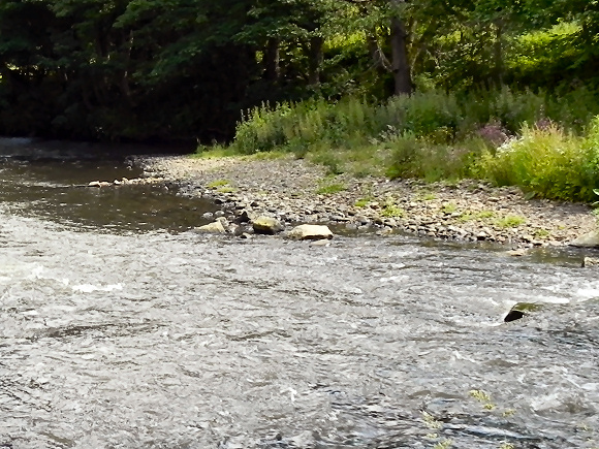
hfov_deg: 29.2
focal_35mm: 64
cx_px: 74
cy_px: 227
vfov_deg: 22.9
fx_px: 1107
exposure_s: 1/68.2
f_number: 6.3
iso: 160
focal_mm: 5.2
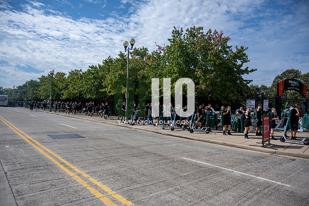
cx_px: 154
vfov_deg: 53.2
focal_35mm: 24
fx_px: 206
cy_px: 103
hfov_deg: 73.7
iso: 200
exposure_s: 1/3200
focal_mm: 24
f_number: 4
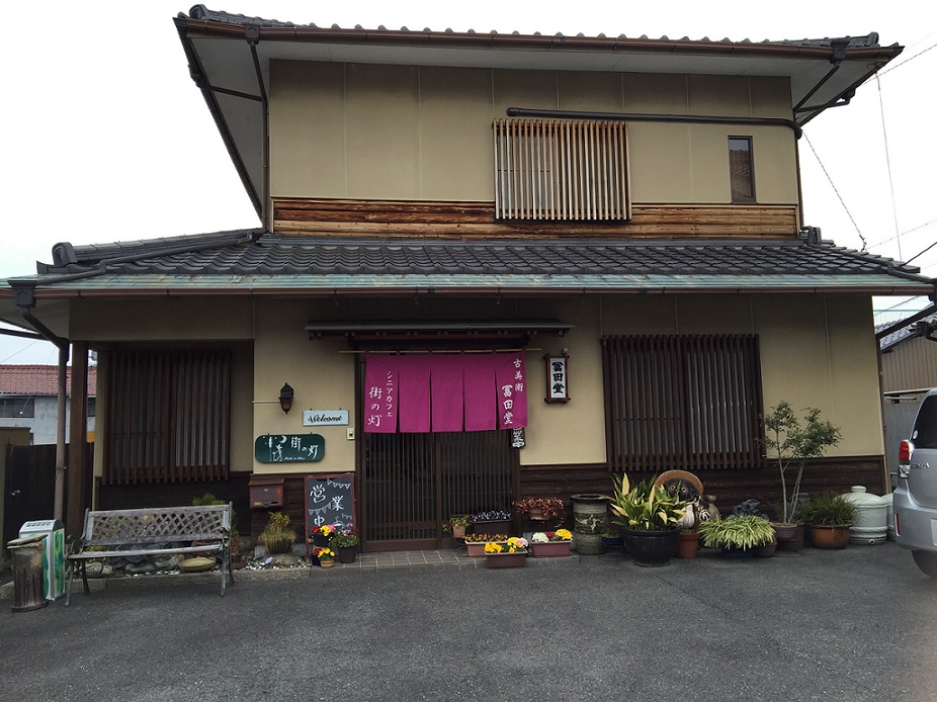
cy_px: 351
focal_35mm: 29
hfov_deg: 61.7
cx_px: 468
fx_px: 785
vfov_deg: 48.2
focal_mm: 4.15
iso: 32
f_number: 2.2
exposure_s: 1/370
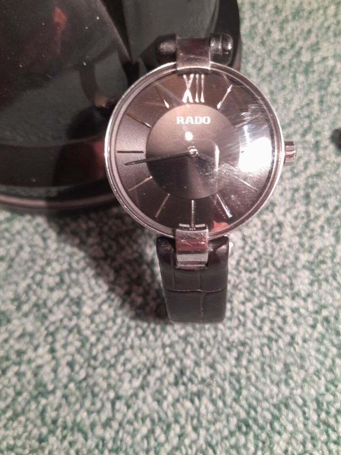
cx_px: 182
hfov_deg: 48.2
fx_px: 381
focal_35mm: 29
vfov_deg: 61.6
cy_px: 242
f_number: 2
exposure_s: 1/50
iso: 200
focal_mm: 4.6
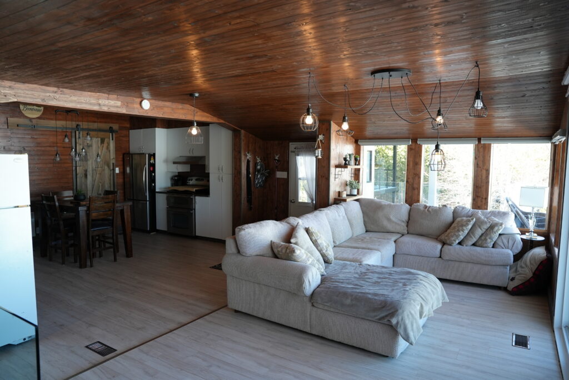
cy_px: 190
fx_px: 380
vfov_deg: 53.2
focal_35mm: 24
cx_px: 284
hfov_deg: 73.7
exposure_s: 1/160
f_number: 4
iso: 640
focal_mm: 24
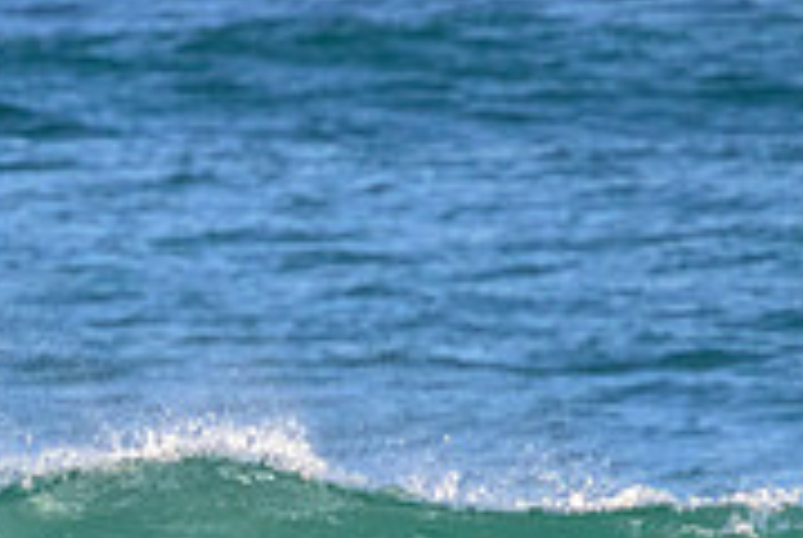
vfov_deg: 0.5
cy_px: 657
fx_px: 57755
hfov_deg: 0.8
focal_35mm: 2585
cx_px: 49
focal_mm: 800
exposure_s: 1/1600
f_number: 11
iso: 2500
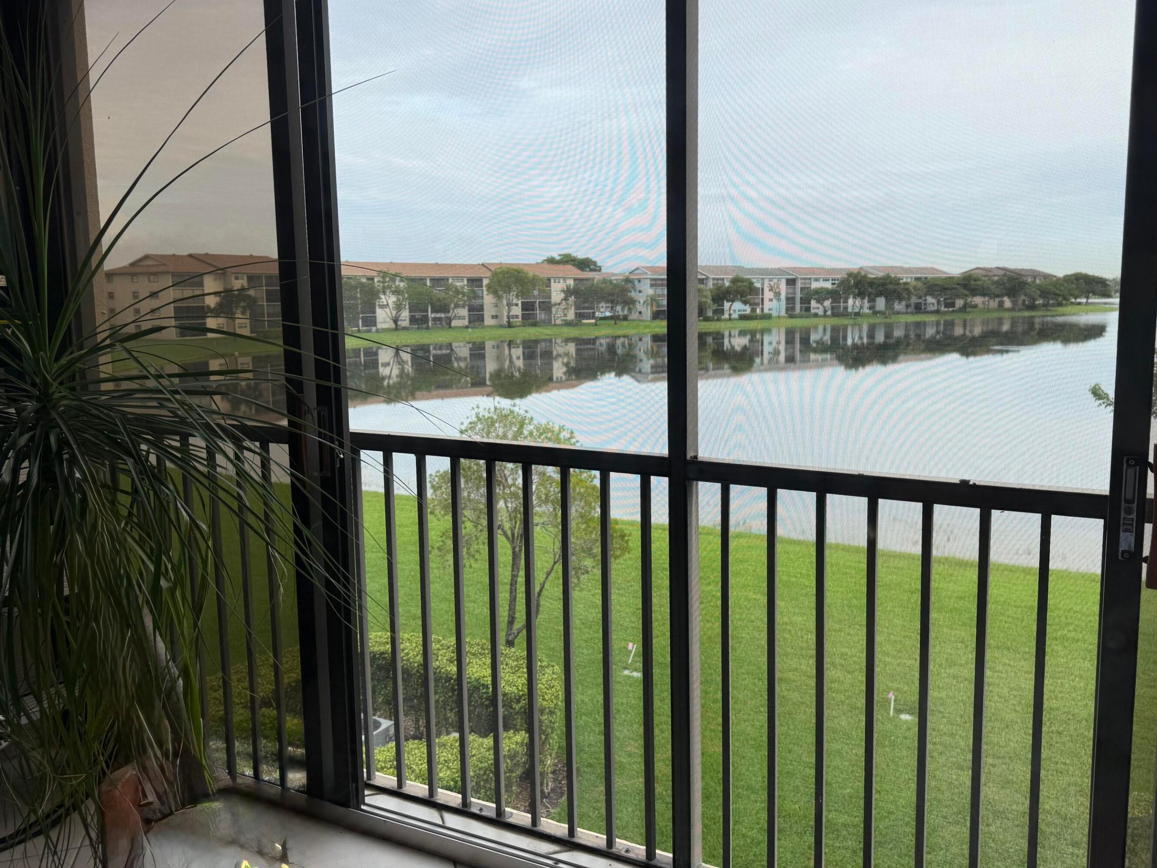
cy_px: 407
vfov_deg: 51.3
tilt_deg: -7.2
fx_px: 902
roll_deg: +0.1
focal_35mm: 27
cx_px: 638
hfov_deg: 65.2
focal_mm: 6.76
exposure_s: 1/1106
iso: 80
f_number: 1.78
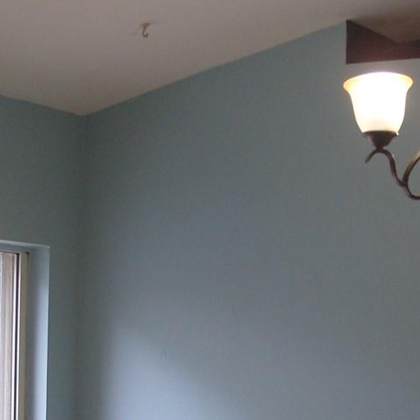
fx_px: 1400
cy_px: 463
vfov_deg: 16.5
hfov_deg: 17.0
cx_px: 308
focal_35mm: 102
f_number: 2.8
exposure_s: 1/60
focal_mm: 7.8
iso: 100
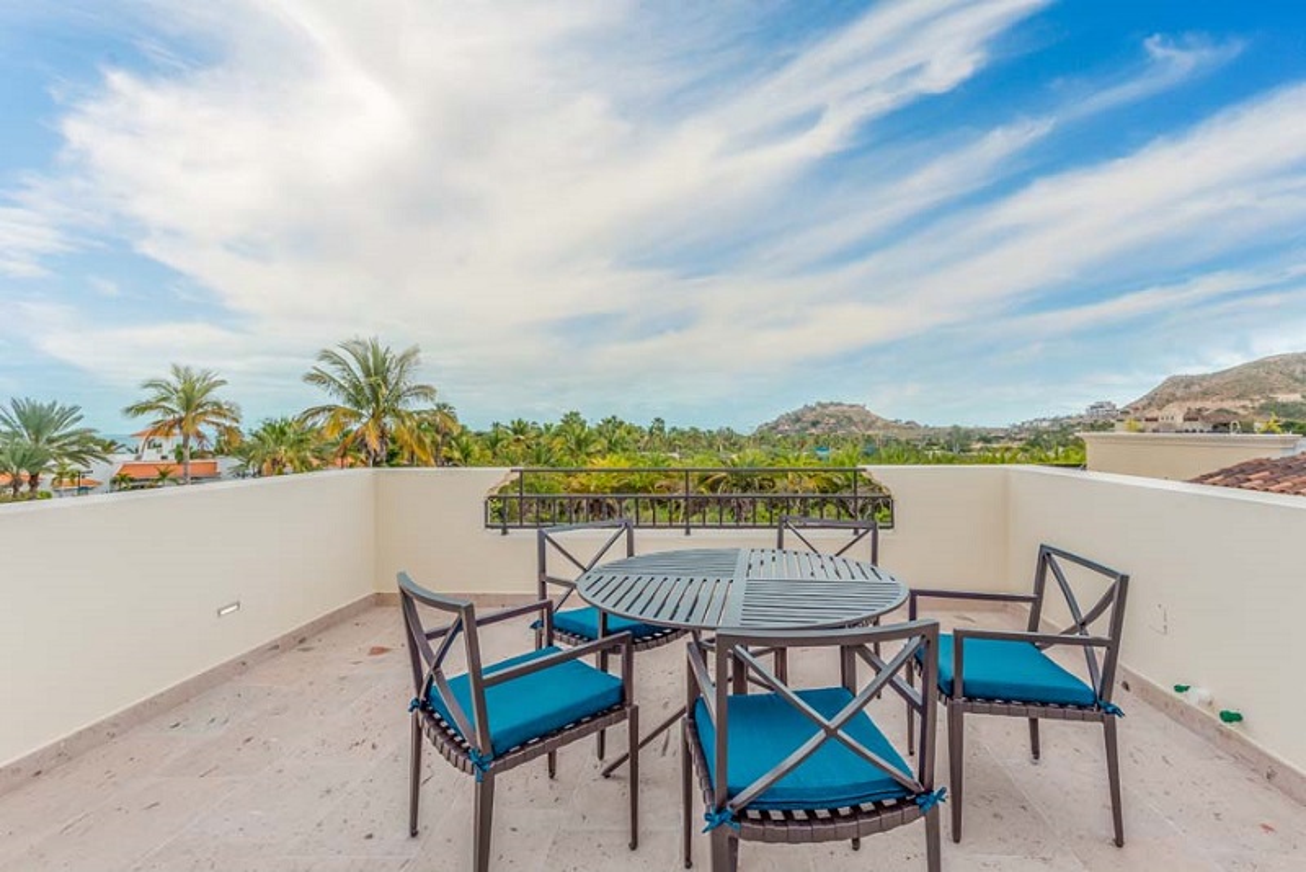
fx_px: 617
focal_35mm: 17
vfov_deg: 70.5
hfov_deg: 93.3
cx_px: 653
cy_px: 436
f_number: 8
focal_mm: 17
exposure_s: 1/320
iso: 100
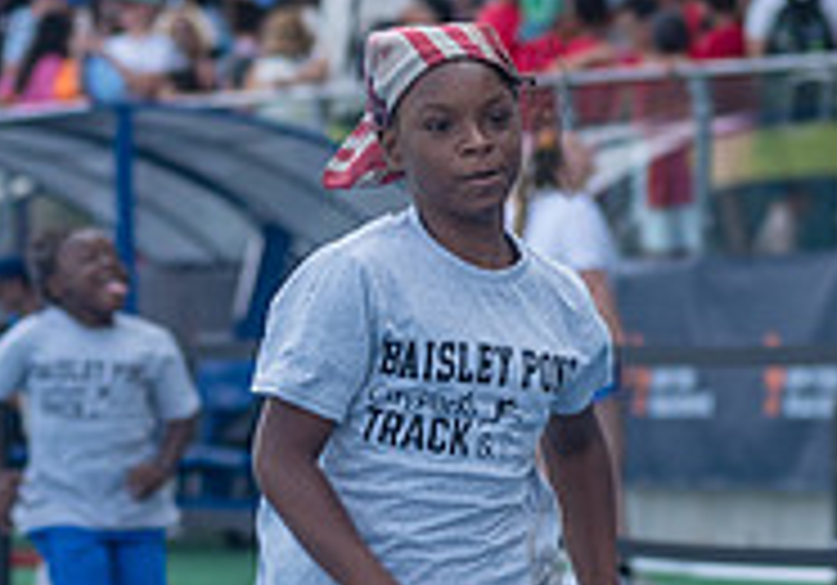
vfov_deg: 3.3
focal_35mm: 434
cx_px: 535
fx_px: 10242
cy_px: 633
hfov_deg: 4.7
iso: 160
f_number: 4
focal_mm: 112
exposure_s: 1/400
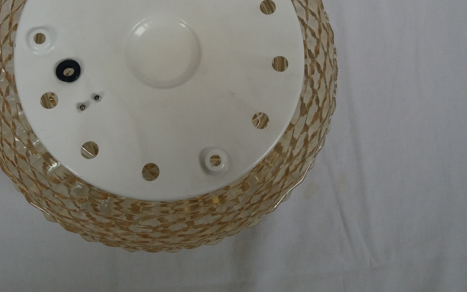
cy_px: 80
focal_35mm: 37
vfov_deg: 33.9
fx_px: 471
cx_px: 193
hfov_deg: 52.5
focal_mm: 3.7
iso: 80
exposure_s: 1/100
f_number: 1.9
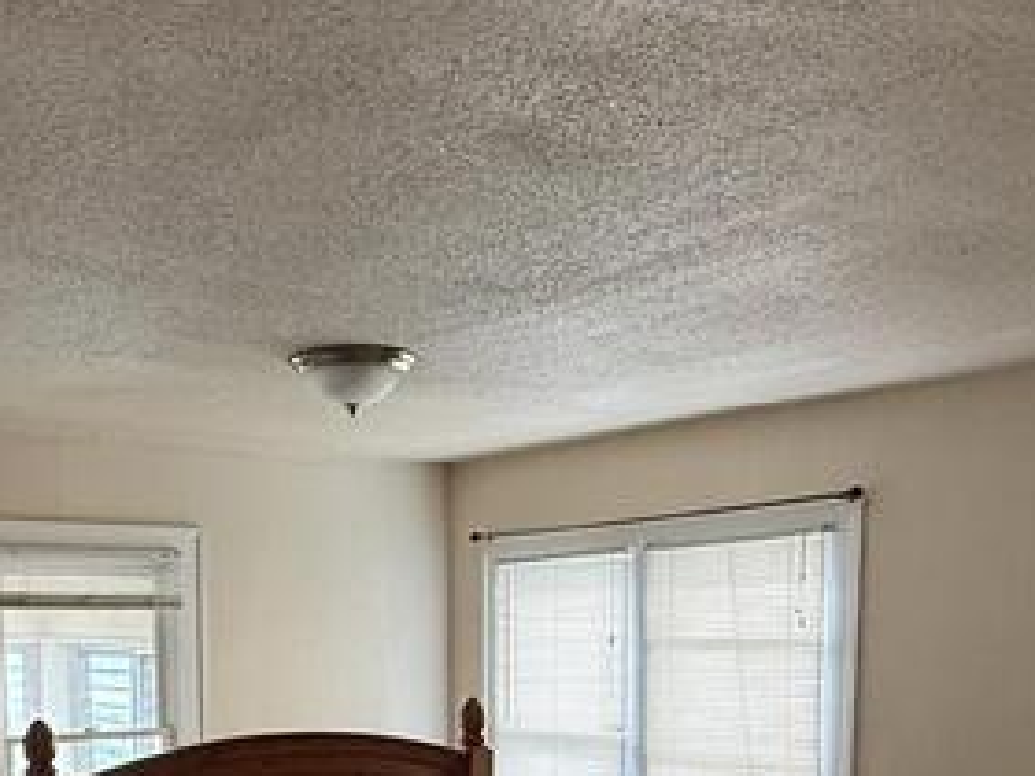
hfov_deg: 46.1
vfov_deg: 33.4
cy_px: 743
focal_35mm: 40
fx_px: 1196
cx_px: 351
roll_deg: +1.2
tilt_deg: -4.3
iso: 250
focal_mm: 2.22
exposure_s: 1/60
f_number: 2.2
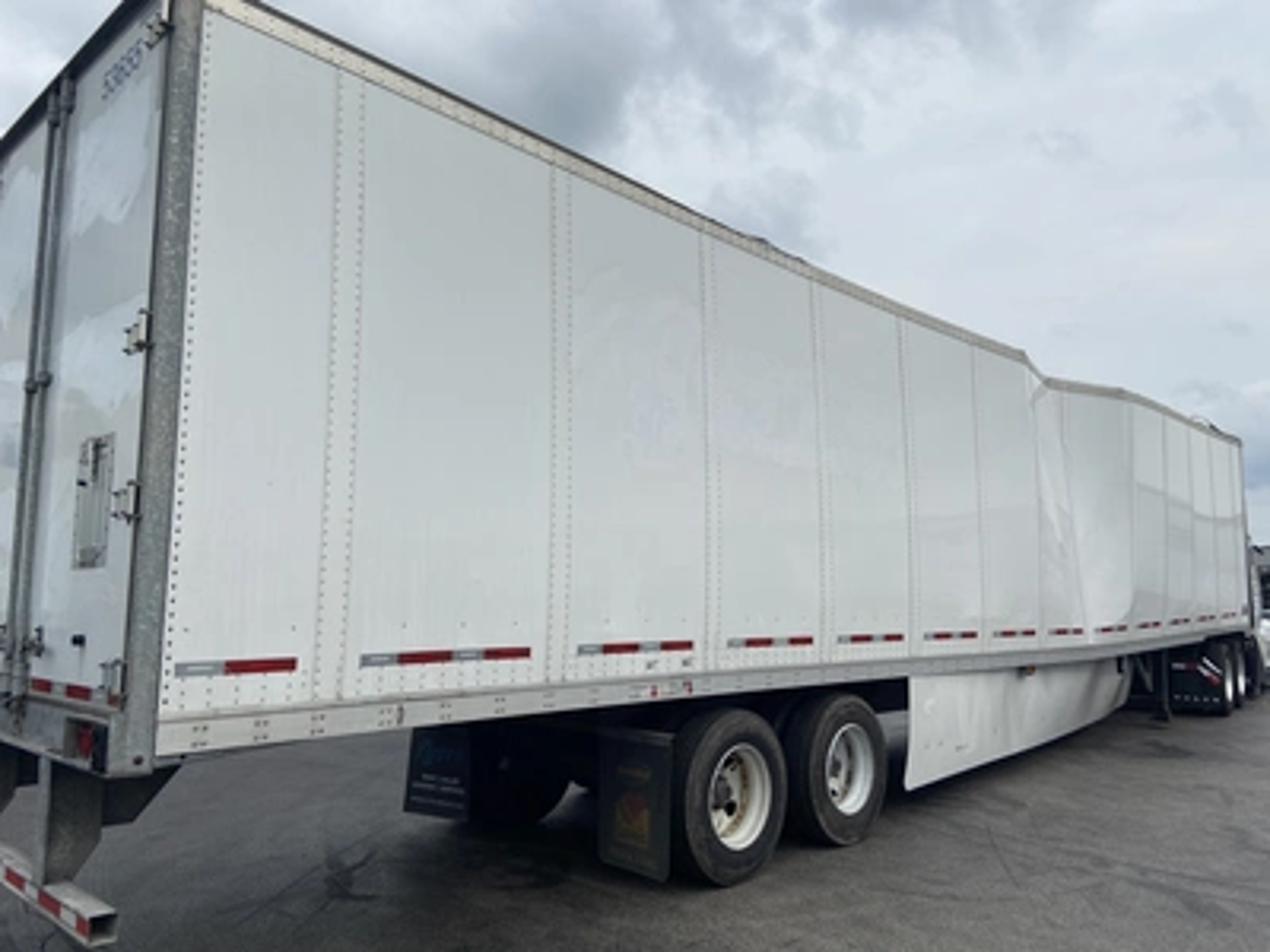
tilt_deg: +7.5
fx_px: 954
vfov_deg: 53.1
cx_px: 635
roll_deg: +0.0
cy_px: 476
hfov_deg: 67.3
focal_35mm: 26
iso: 32
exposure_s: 1/3401
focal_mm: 4.25
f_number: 1.8
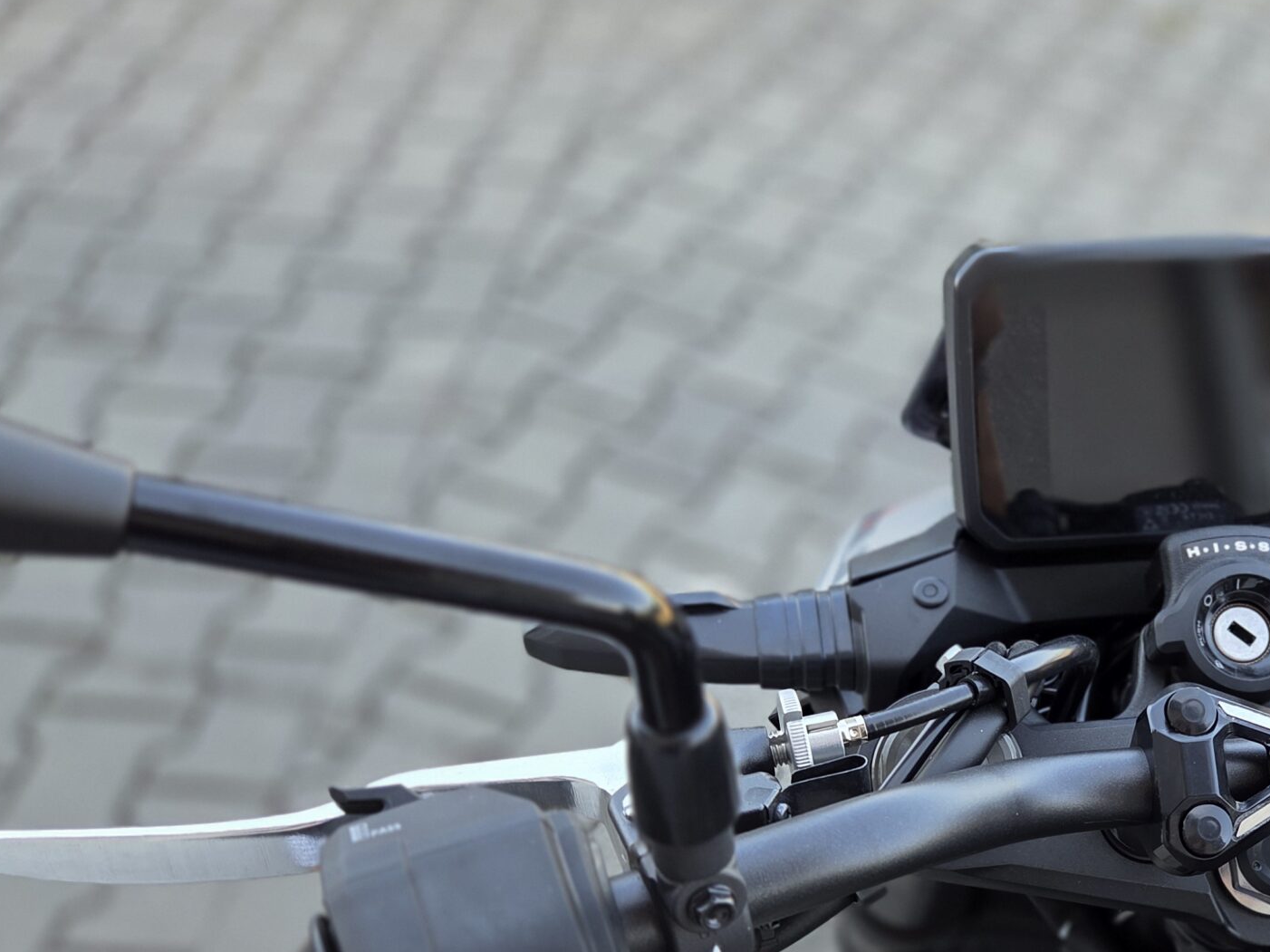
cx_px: 1095
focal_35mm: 42
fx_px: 1541
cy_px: 713
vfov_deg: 33.7
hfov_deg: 41.9
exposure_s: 1/180
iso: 50
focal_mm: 5.4
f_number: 1.8
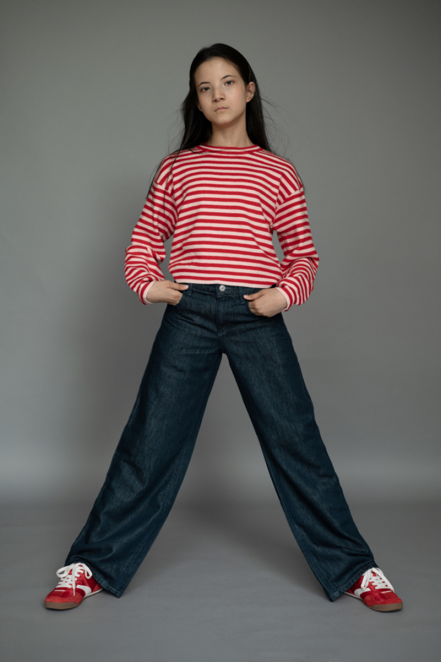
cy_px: 331
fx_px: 920
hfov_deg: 27.0
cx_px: 220
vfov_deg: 39.6
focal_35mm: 50
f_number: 2.2
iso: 400
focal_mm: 50
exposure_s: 1/400
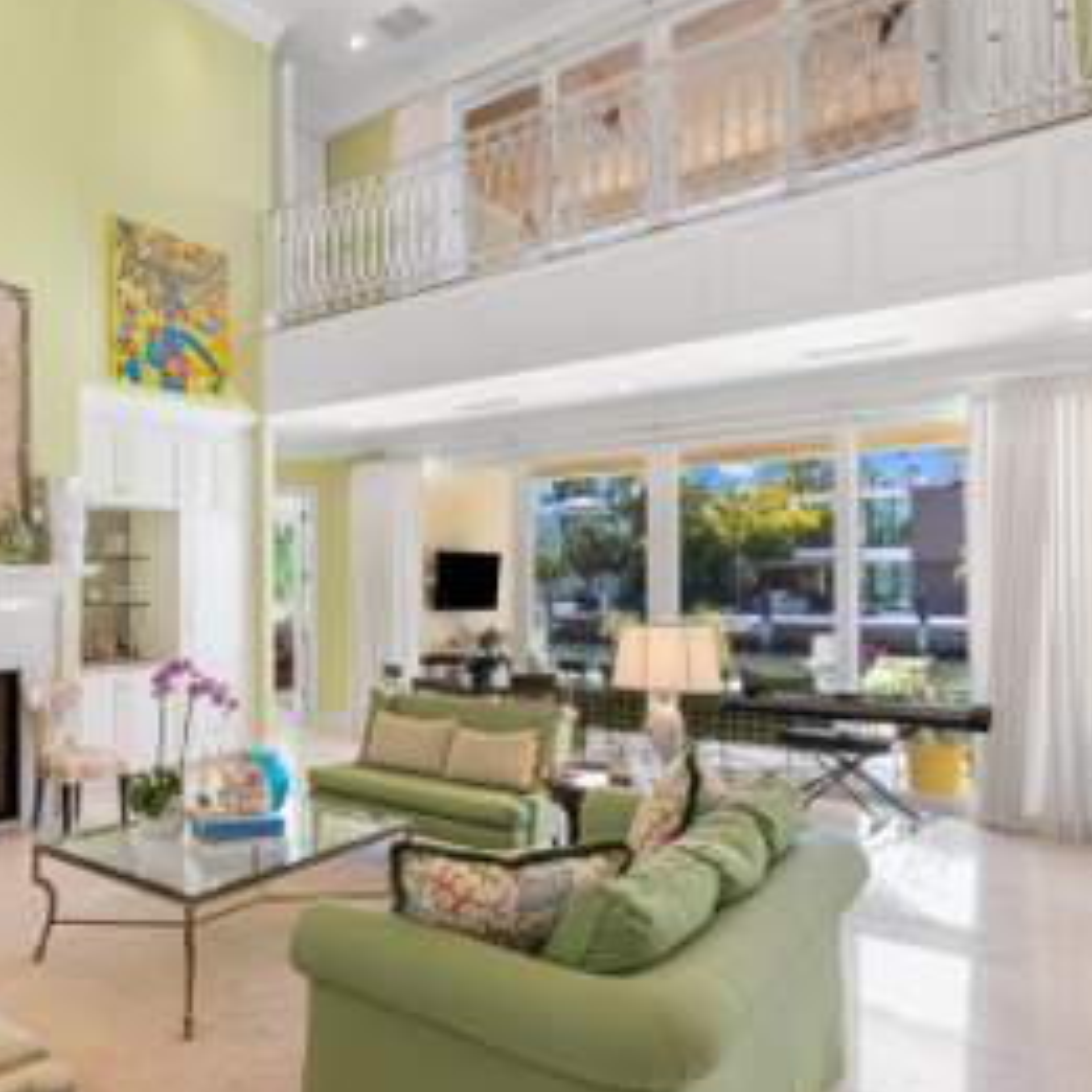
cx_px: 184
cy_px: 575
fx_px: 892
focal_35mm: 25
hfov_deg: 57.2
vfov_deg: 62.9
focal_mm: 16
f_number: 11
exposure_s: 1/50
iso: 250
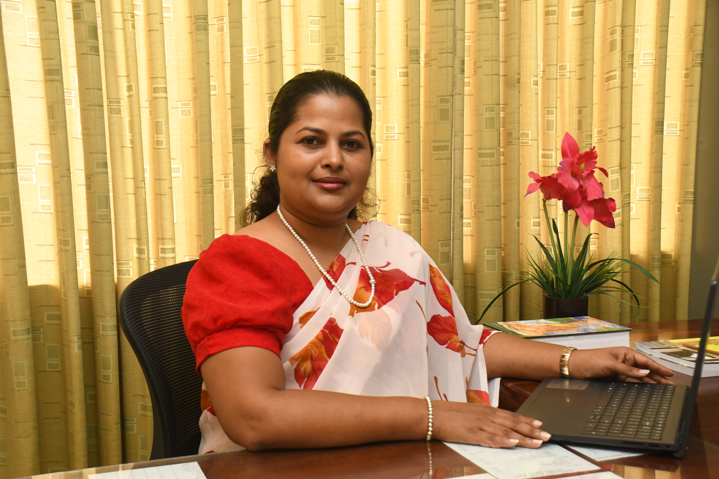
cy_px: 240
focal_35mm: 51
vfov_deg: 26.5
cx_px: 360
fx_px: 1019
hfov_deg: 38.9
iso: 800
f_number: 7.1
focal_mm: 34
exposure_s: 1/60
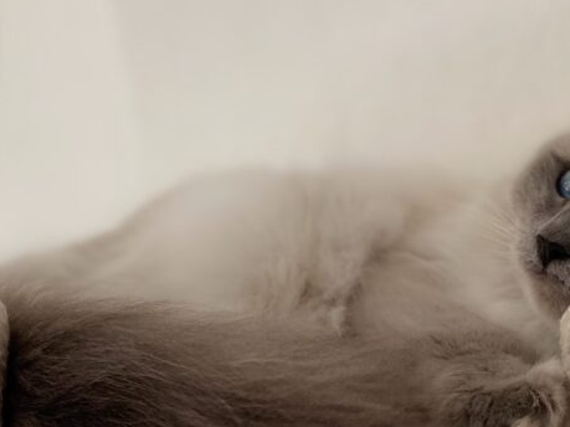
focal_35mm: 58
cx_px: 243
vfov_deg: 25.1
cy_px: 151
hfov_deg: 33.2
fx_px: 955
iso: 80
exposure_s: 1/50
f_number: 1.8
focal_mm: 4.25
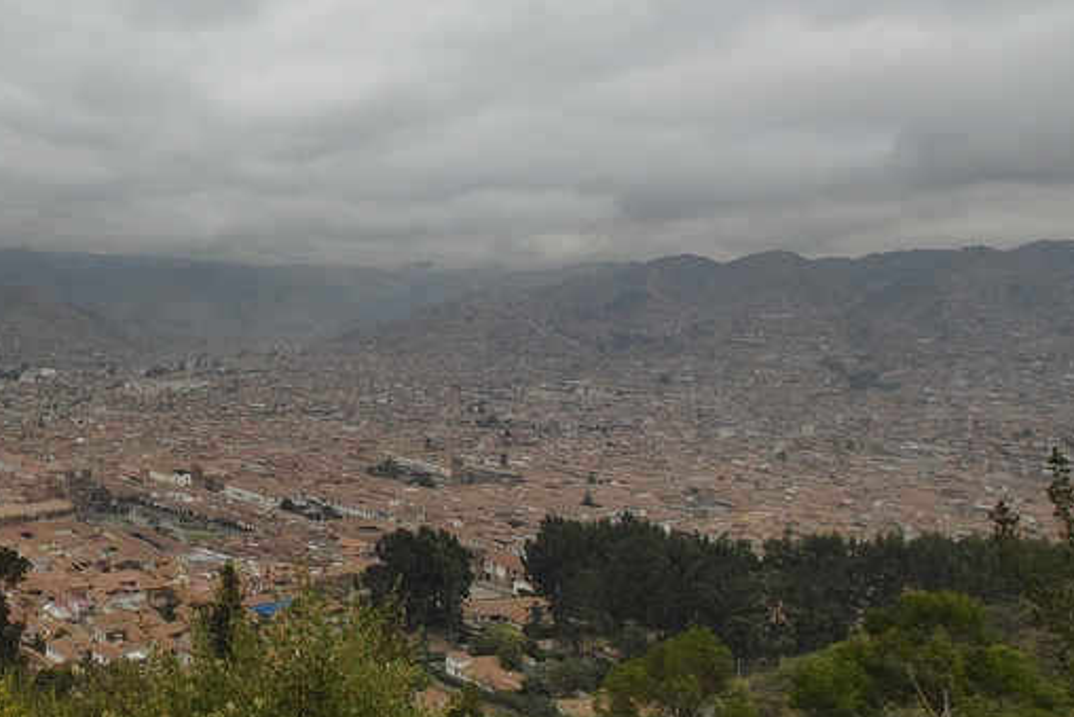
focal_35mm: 31
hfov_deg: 51.2
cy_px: 258
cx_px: 57
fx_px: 925
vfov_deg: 42.0
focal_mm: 1.78
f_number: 1.9
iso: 50
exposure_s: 1/855
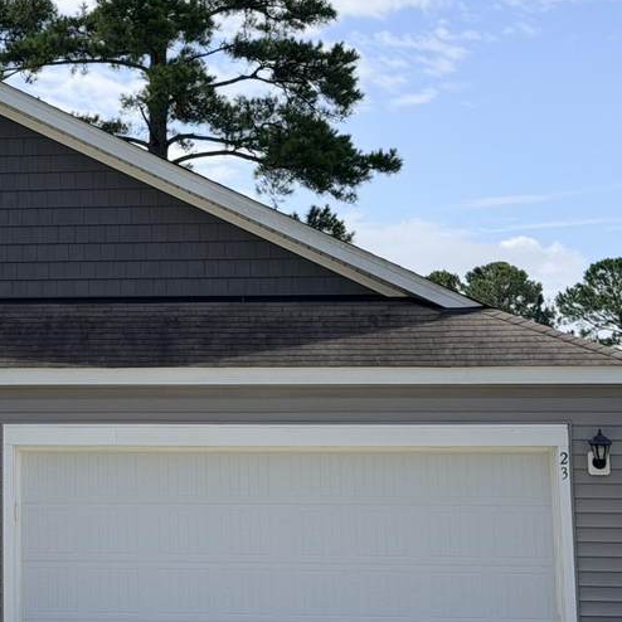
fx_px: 2236
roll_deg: -0.5
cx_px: -43
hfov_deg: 15.5
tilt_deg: +9.2
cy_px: 184
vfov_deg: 15.8
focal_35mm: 110
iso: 64
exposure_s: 1/6024
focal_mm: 6.76
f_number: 1.78
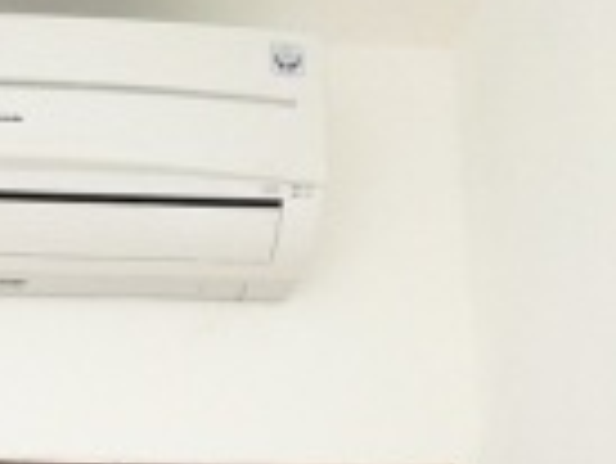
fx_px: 1354
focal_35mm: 76
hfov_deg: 23.9
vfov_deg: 18.2
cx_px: -72
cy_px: 586
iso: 320
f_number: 2.2
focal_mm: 4.15
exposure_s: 1/20
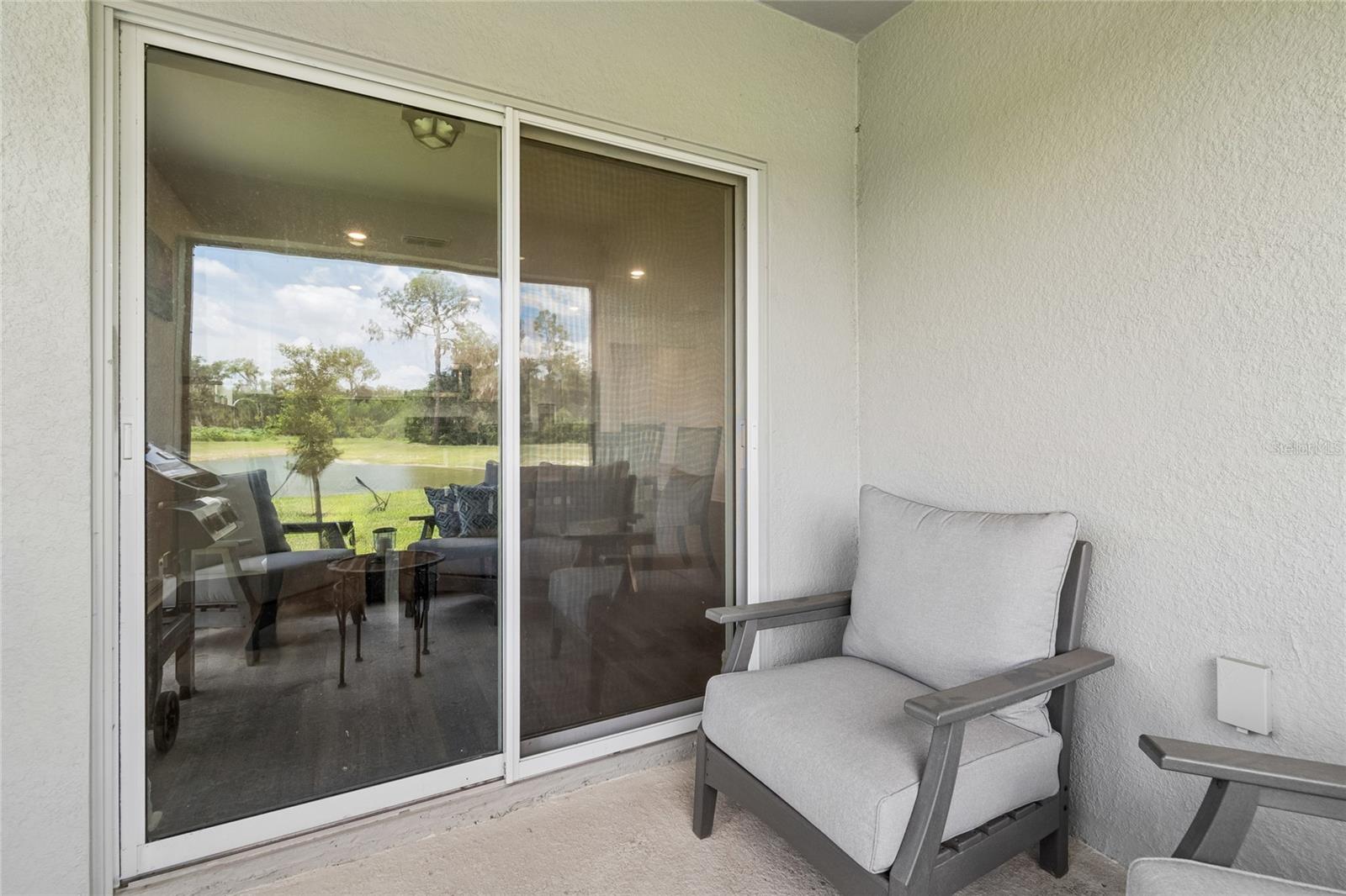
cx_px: 673
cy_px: 448
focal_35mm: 15
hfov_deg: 100.4
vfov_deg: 77.3
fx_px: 561
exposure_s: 1/40
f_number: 7.1
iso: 100
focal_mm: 10
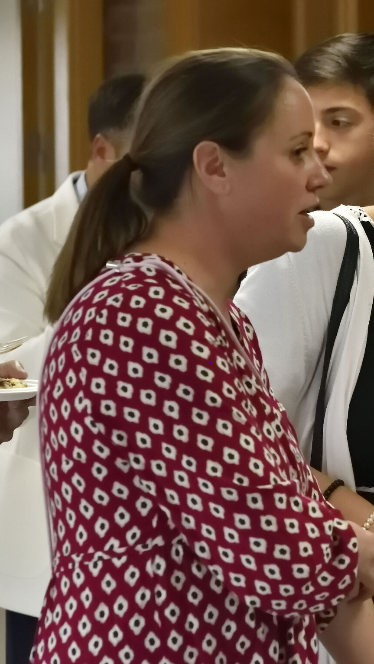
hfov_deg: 4.9
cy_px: 346
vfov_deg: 8.8
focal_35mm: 246
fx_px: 4337
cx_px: 490
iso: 12800
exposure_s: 1/640
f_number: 9
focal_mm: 150
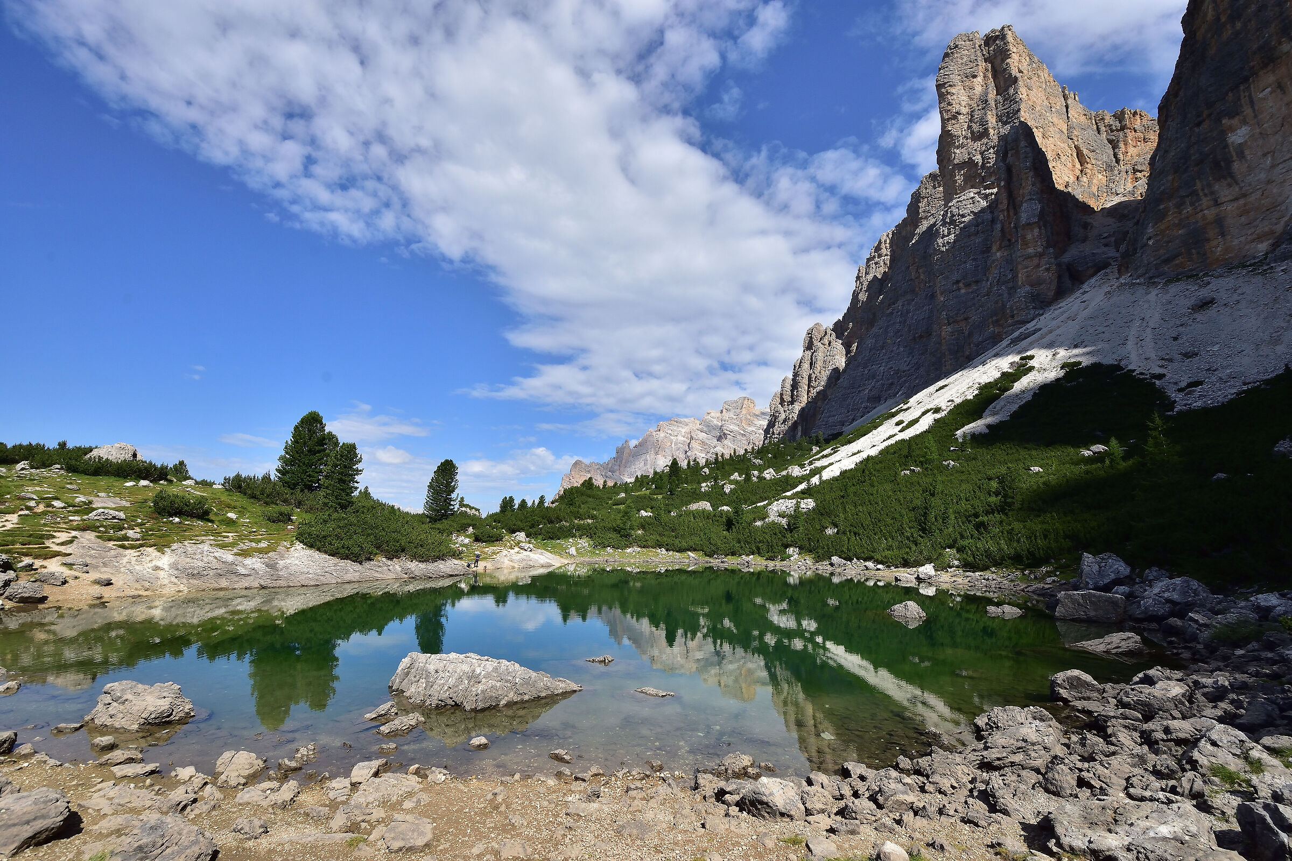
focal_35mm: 15
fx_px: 538
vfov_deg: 77.3
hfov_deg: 100.4
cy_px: 430
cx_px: 646
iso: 200
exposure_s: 1/320
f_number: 11
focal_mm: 10
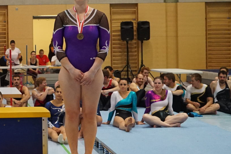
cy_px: 46
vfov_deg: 13.7
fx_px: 642
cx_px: -27
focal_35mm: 100
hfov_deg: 19.5
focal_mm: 40
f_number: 4.5
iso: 6400
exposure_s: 1/640
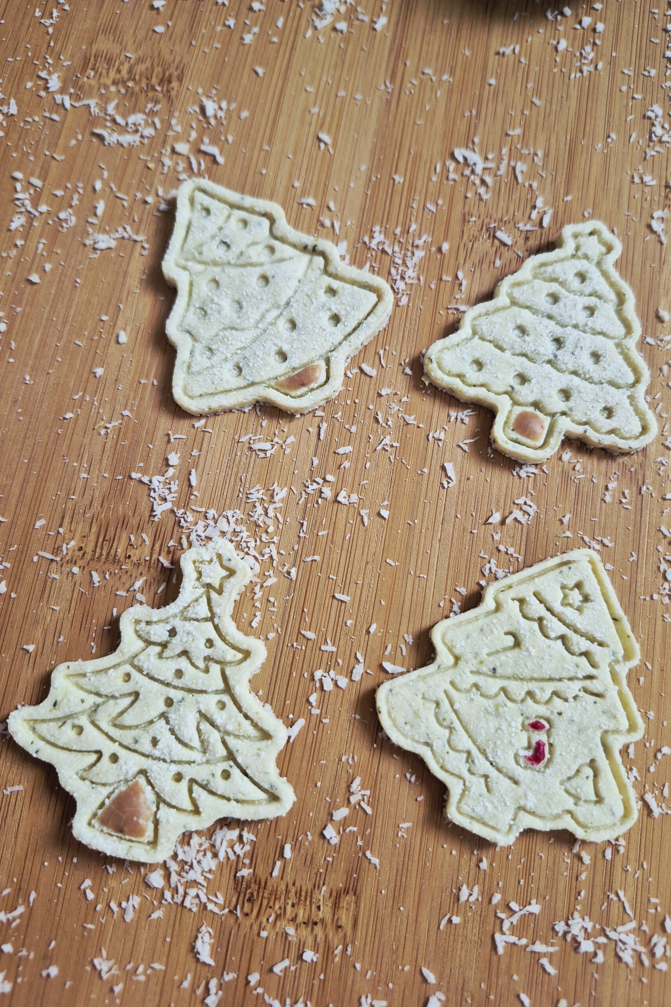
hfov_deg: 53.1
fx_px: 671
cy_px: 503
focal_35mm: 24
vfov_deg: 73.7
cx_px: 362
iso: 320
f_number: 1.8
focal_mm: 5.4
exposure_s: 1/100
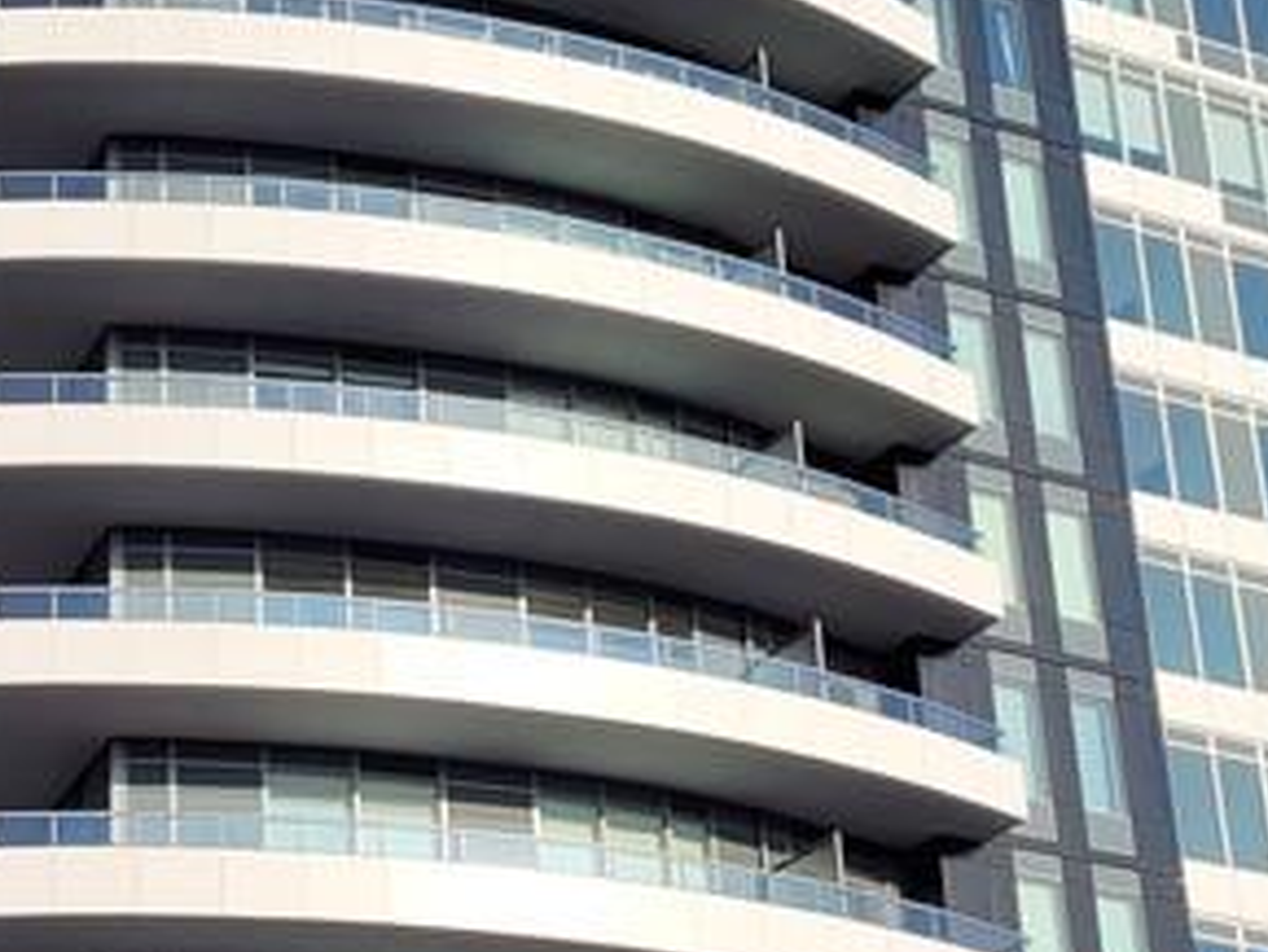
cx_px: 44
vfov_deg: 15.9
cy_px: 807
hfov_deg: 20.7
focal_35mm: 92
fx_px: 3371
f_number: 1.8
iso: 40
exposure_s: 1/2105
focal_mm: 5.4
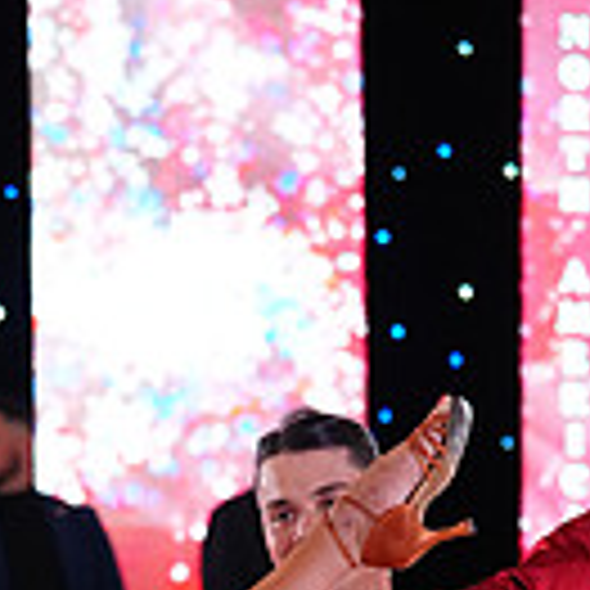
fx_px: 5650
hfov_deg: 6.0
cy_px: 937
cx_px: 196
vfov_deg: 5.9
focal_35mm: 293
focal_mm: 78
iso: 2500
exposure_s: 1/400
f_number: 2.8
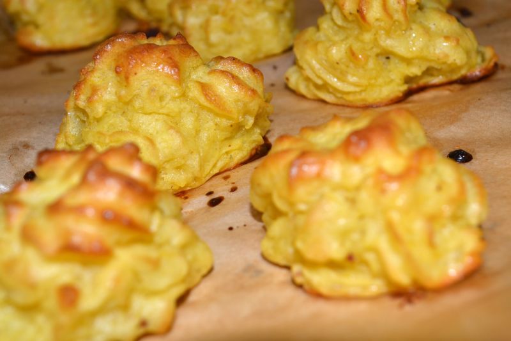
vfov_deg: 23.8
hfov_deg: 35.1
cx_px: 256
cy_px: 170
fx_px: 809
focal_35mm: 57
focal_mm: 38
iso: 100
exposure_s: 1/60
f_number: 8
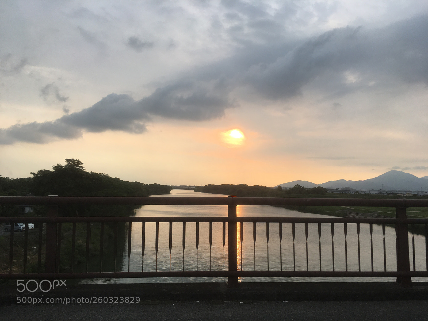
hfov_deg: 61.7
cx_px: 214
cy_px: 160
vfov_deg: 48.2
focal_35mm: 29
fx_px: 359
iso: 25
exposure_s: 1/363
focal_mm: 4.15
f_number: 2.2
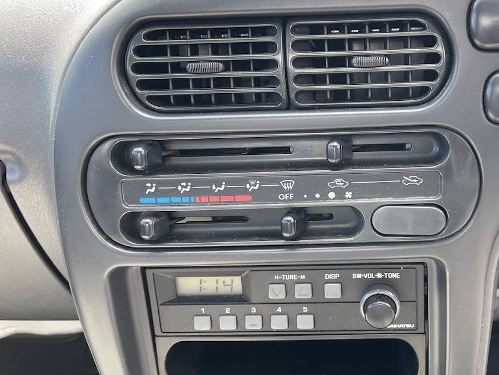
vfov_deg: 37.7
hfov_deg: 47.6
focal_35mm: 38
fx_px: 548
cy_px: 164
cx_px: 357
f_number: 1.6
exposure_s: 1/121
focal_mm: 5.1
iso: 40
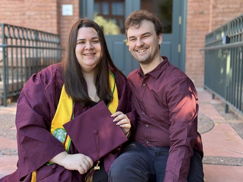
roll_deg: -0.3
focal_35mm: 48
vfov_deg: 30.3
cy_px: 91
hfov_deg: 39.7
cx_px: 122
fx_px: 337
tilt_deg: -5.6
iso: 80
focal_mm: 6.86
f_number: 1.78
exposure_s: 1/192
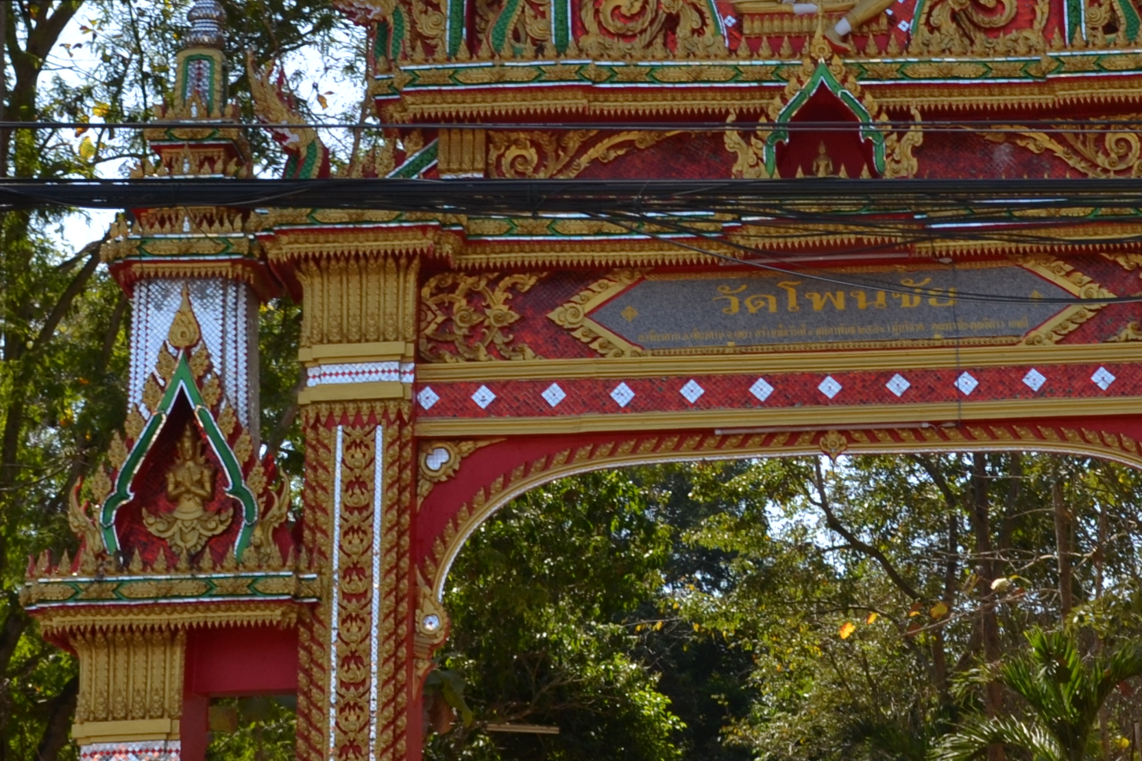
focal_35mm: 83
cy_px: 182
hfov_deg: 24.2
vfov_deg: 16.4
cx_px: 885
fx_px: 2632
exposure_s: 1/200
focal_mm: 20
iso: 100
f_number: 7.1
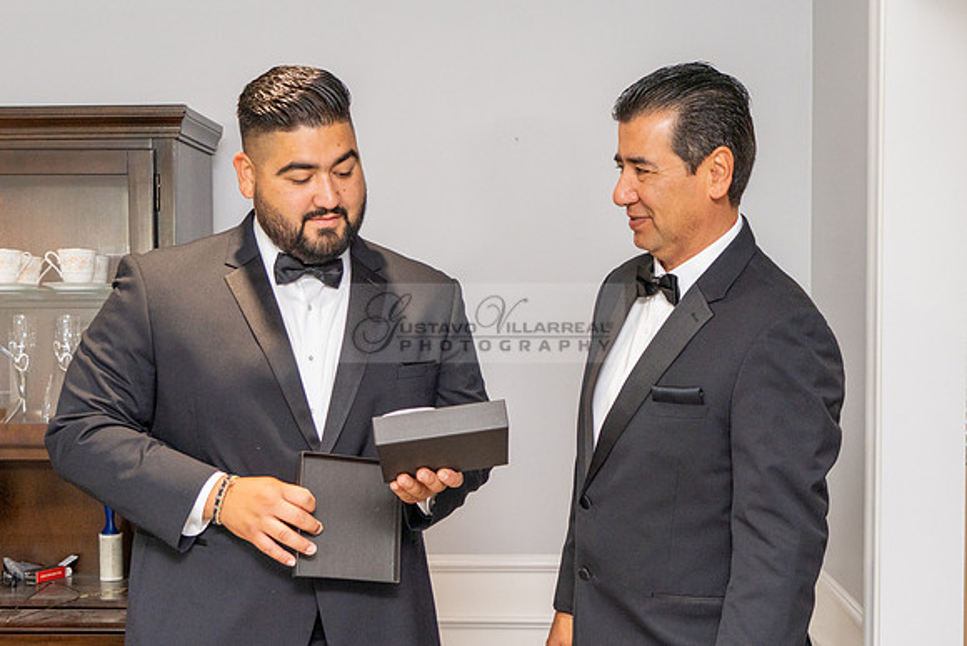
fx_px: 1561
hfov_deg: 34.4
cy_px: 415
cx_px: 478
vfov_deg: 23.3
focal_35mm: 58
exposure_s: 1/160
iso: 640
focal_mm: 34
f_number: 4
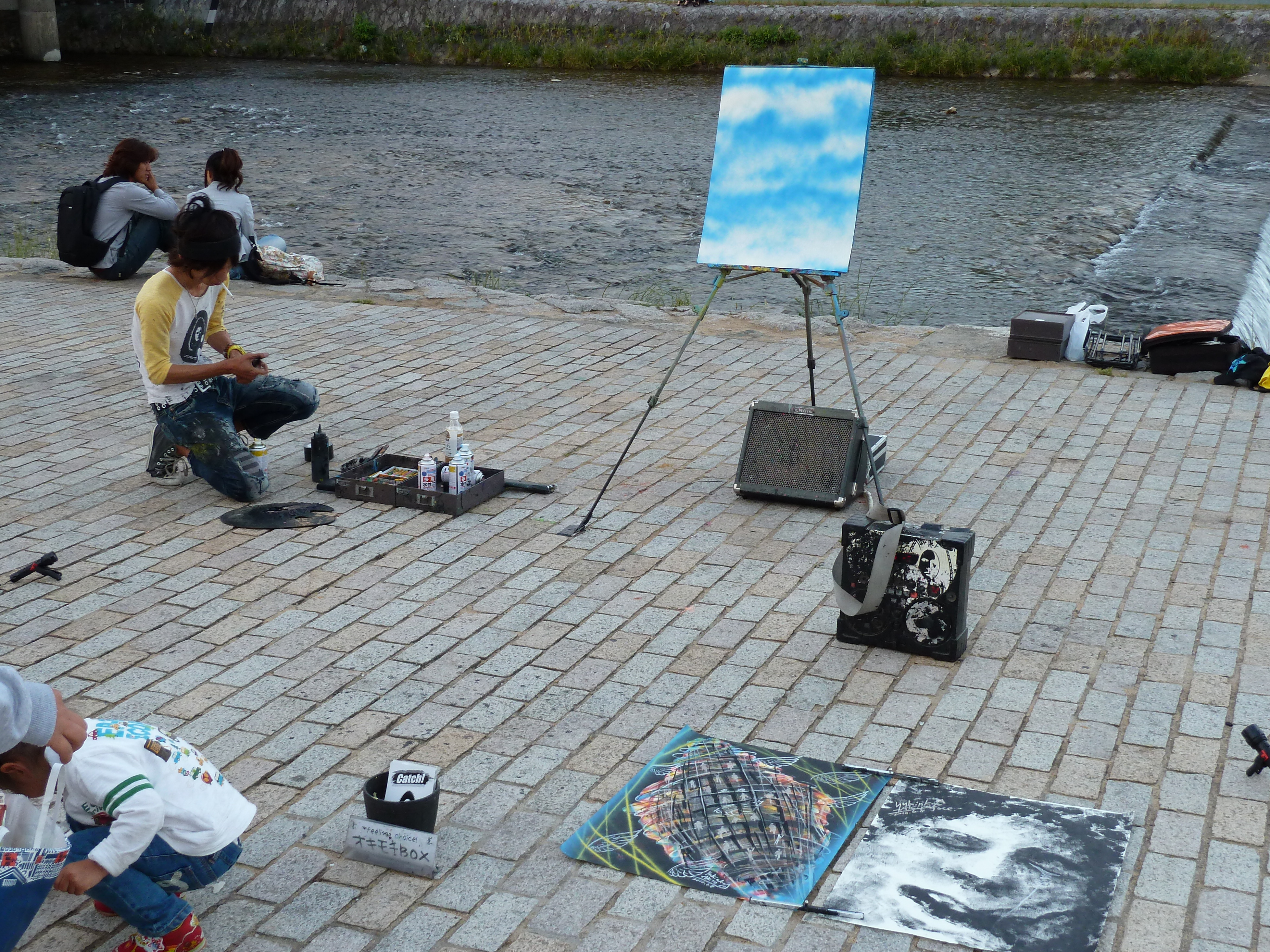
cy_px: 474
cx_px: 646
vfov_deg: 32.2
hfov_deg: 42.1
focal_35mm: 45
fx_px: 1651
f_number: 3.7
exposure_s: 1/30
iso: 125
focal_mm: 7.3
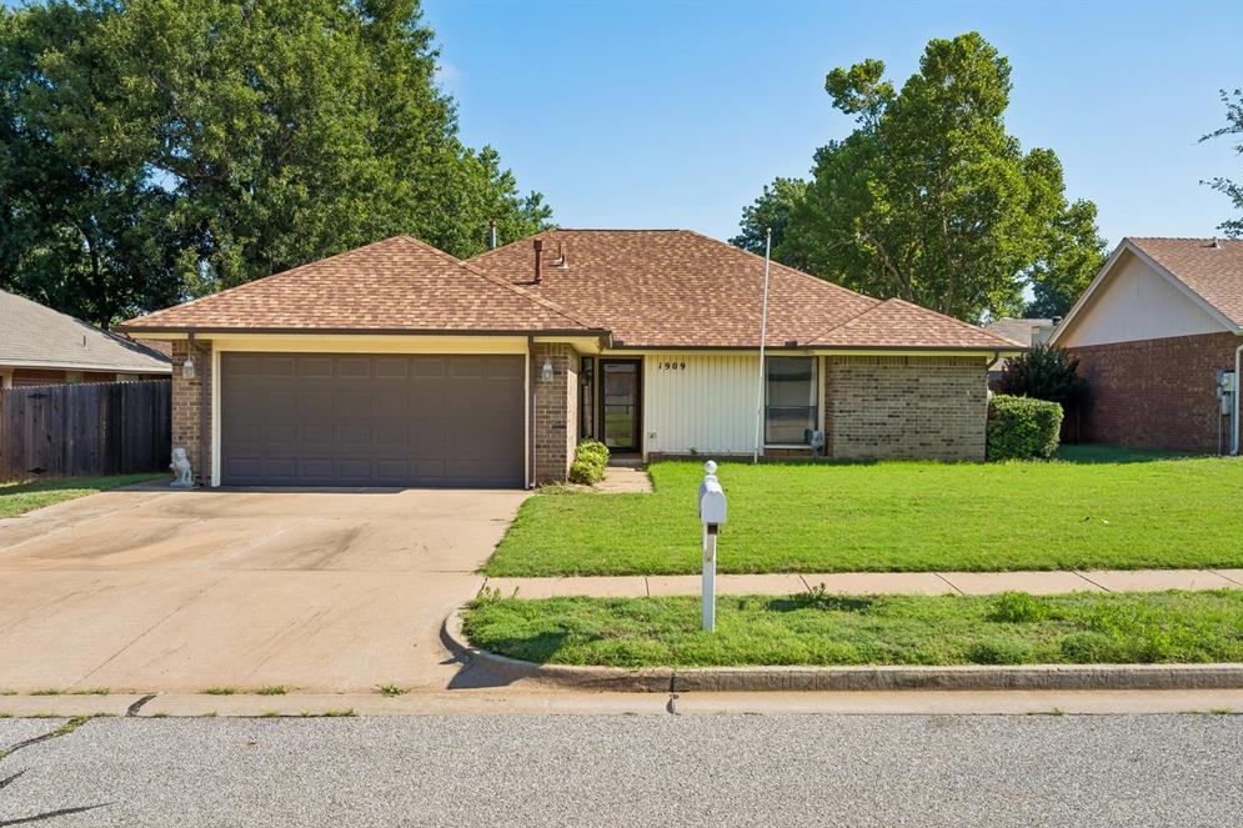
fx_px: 1243
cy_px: 422
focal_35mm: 36
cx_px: 609
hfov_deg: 53.1
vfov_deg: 36.9
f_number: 8
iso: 200
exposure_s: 1/640
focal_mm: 35
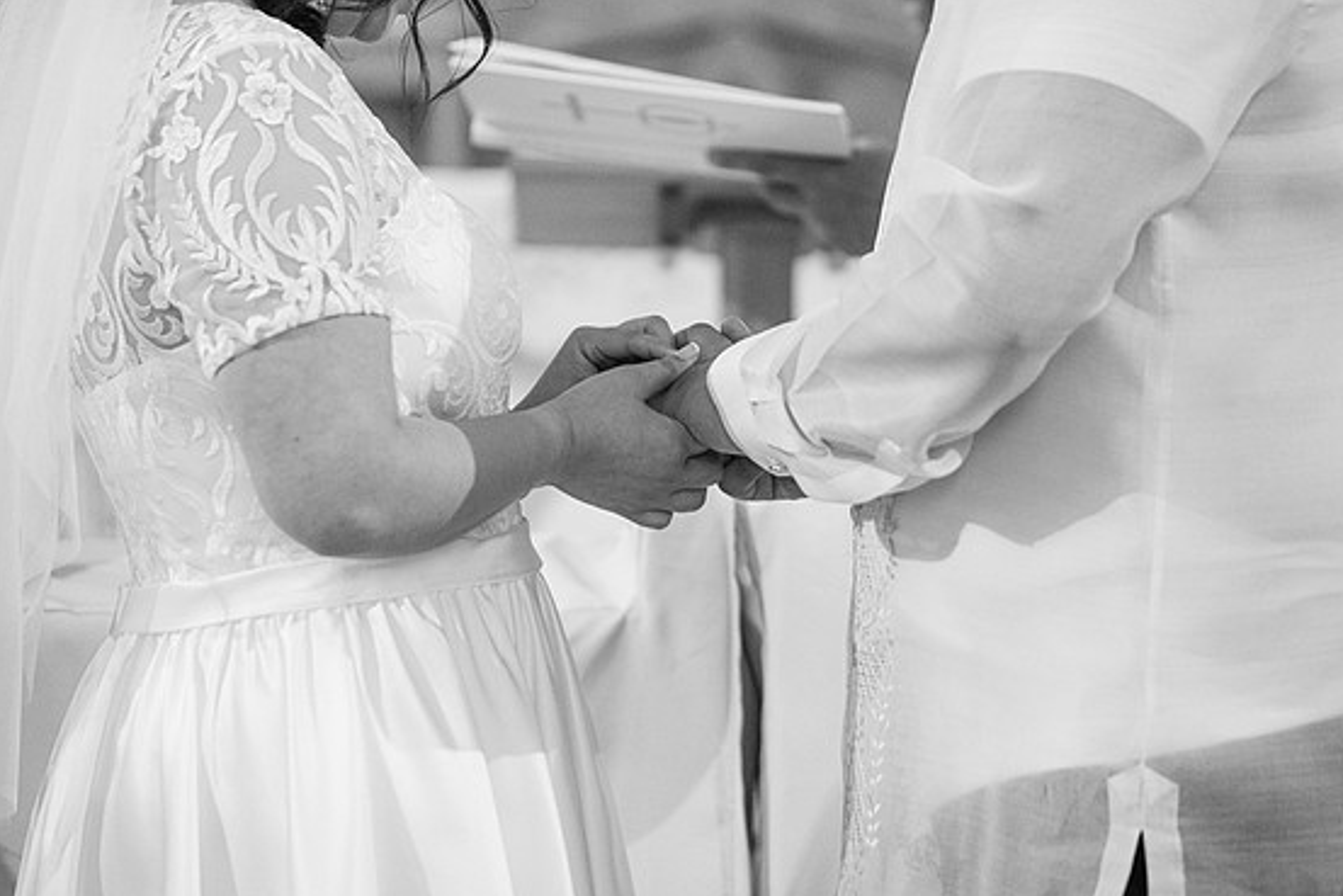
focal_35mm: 108
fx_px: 4030
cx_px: 673
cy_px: 458
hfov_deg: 18.9
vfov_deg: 12.7
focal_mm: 68.7
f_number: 2.8
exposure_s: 1/125
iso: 2500
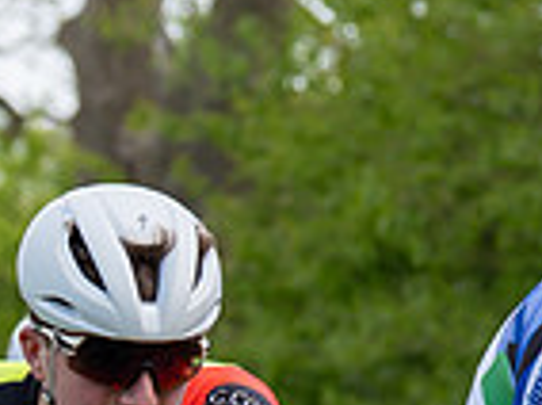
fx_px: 7159
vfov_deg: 3.2
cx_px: 135
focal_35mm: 458
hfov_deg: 4.3
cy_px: 237
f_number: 3.5
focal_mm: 70
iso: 160
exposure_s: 1/1000
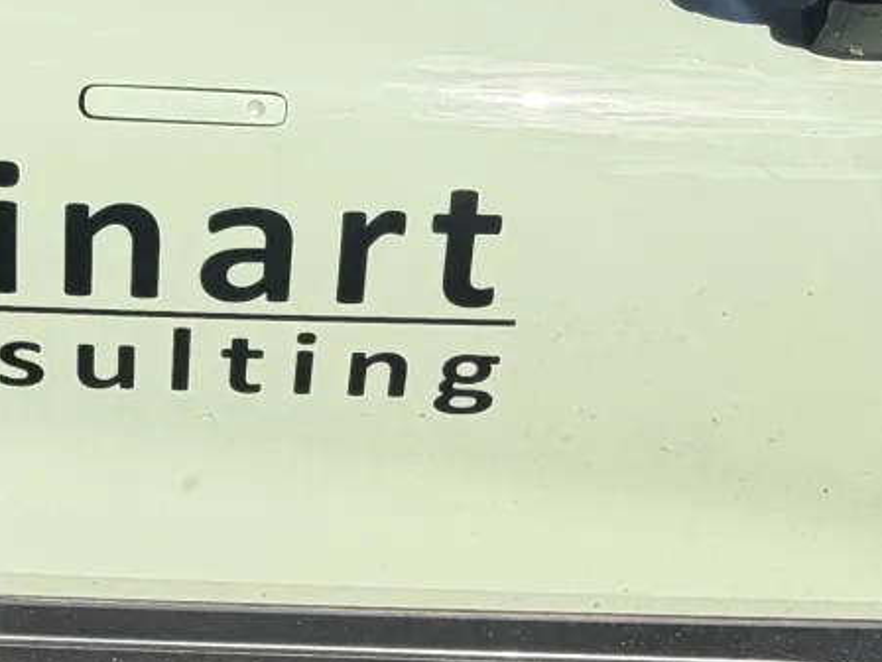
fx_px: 1529
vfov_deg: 24.4
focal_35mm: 60
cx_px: 171
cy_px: 296
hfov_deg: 31.3
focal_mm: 2.22
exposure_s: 1/789
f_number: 2.2
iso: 20
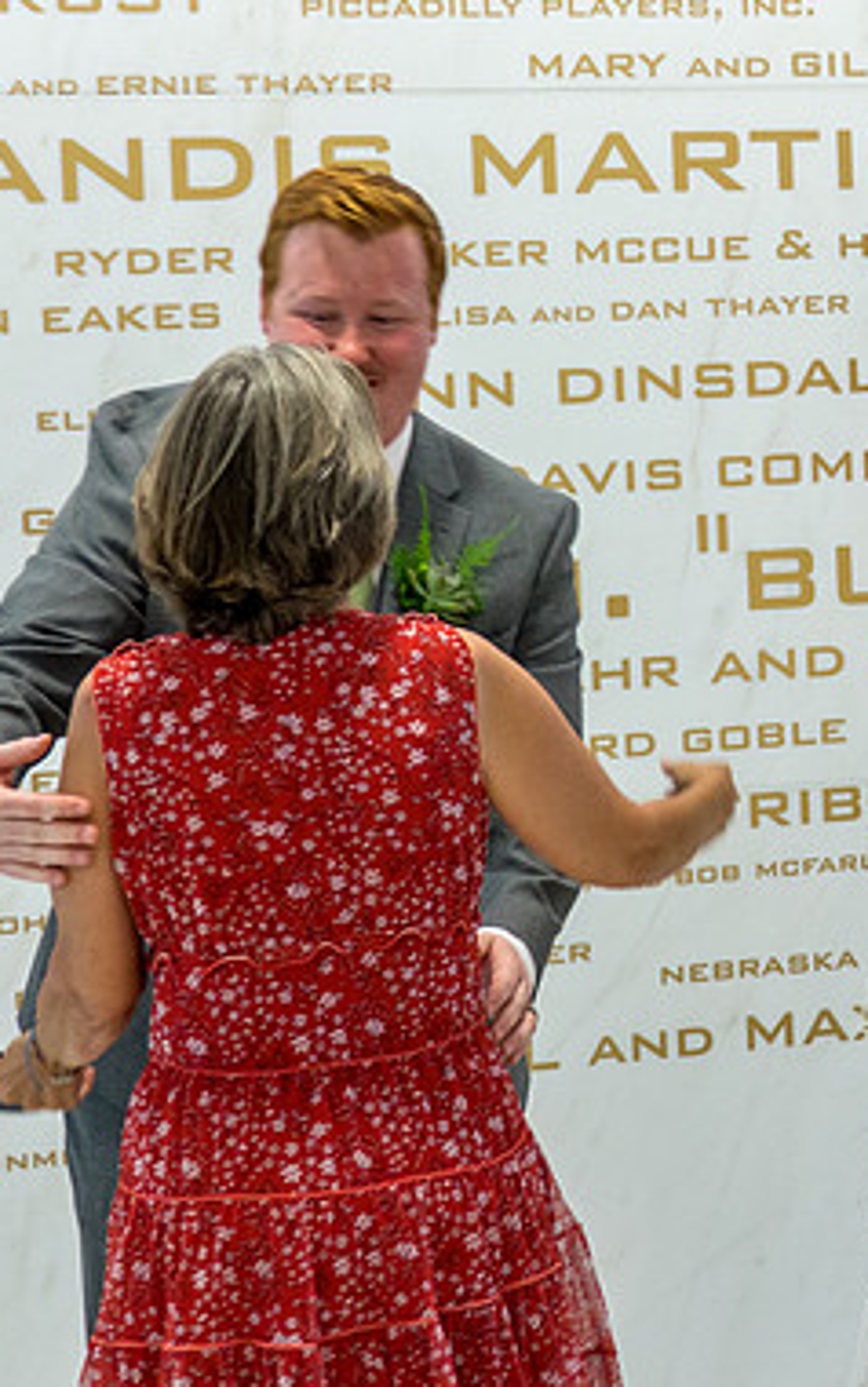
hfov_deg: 22.4
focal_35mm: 56
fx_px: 2116
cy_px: 695
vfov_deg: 36.3
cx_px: 835
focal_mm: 13.31
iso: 100
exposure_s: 1/100
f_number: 3.2
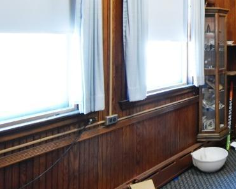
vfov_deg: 36.7
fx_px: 272
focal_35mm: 39
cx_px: 254
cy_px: 33
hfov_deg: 39.2
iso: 1800
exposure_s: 1/15
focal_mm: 10
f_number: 4.5
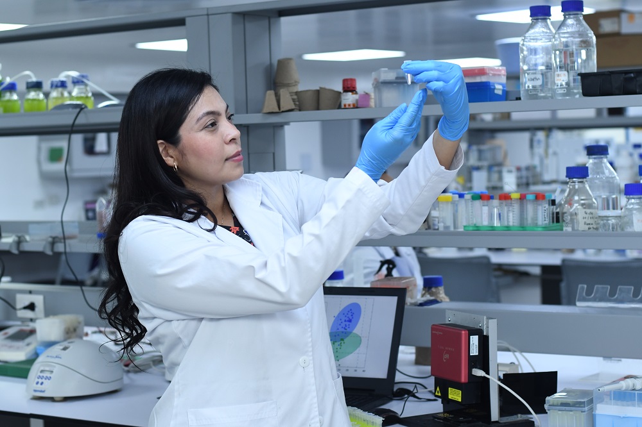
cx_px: 321
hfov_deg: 27.0
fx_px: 1337
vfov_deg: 18.2
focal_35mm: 75
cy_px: 214
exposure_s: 1/250
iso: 800
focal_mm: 50
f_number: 4.5
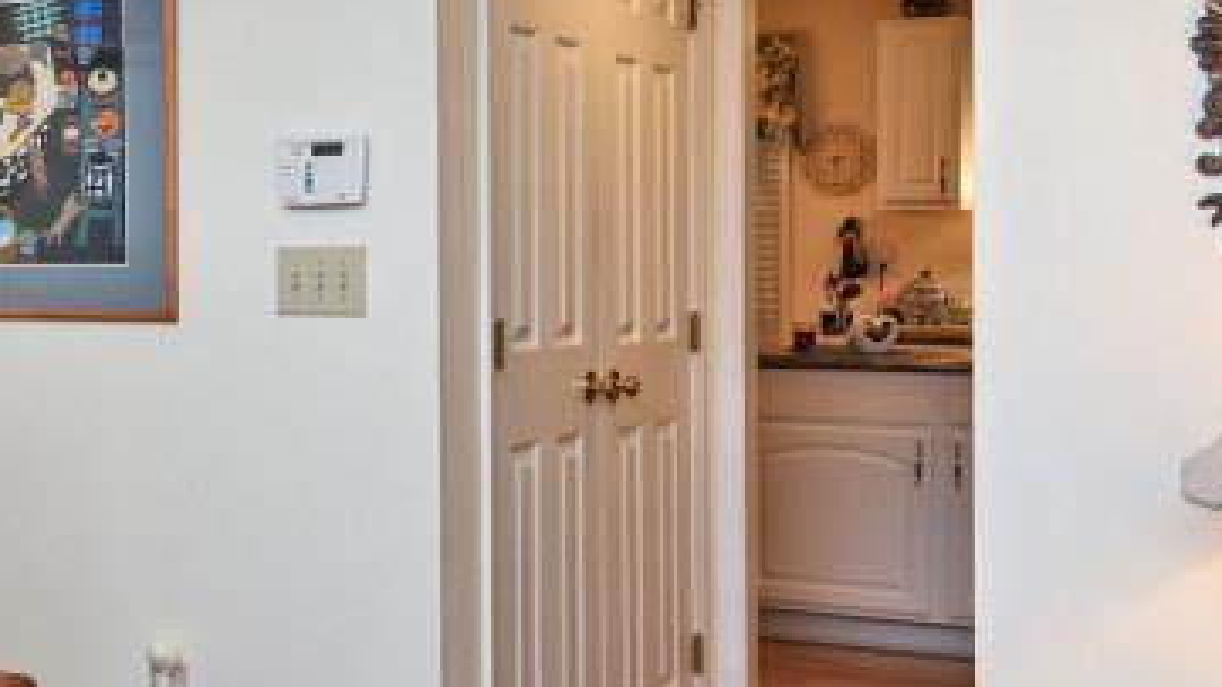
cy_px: 278
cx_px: -68
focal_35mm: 61
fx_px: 1976
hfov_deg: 31.2
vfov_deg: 19.7
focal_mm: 14
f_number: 4
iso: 220
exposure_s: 1/60
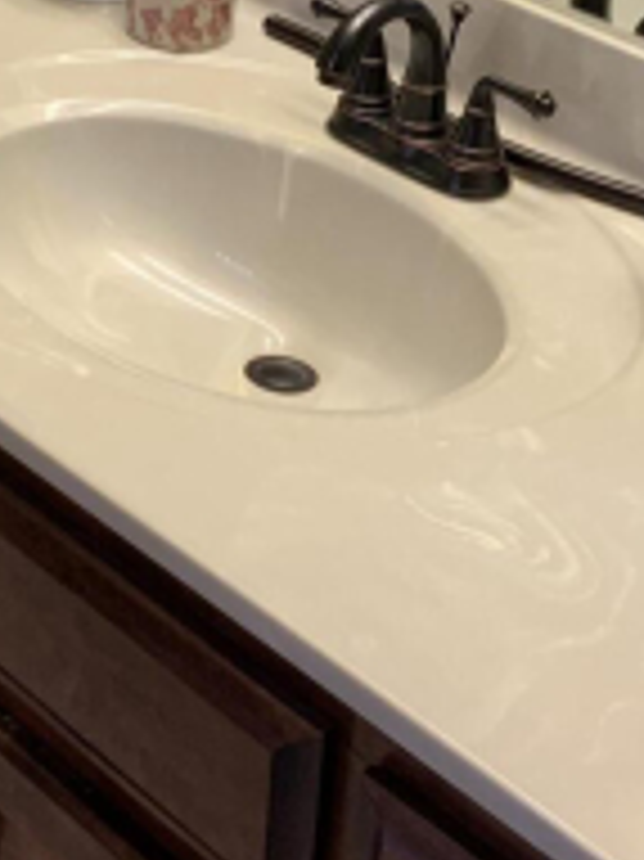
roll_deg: -2.7
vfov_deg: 21.4
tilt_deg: -28.8
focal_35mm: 91
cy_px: 214
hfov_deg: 16.1
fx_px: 2260
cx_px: 144
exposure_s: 1/60
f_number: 1.8
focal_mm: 4.25
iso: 160
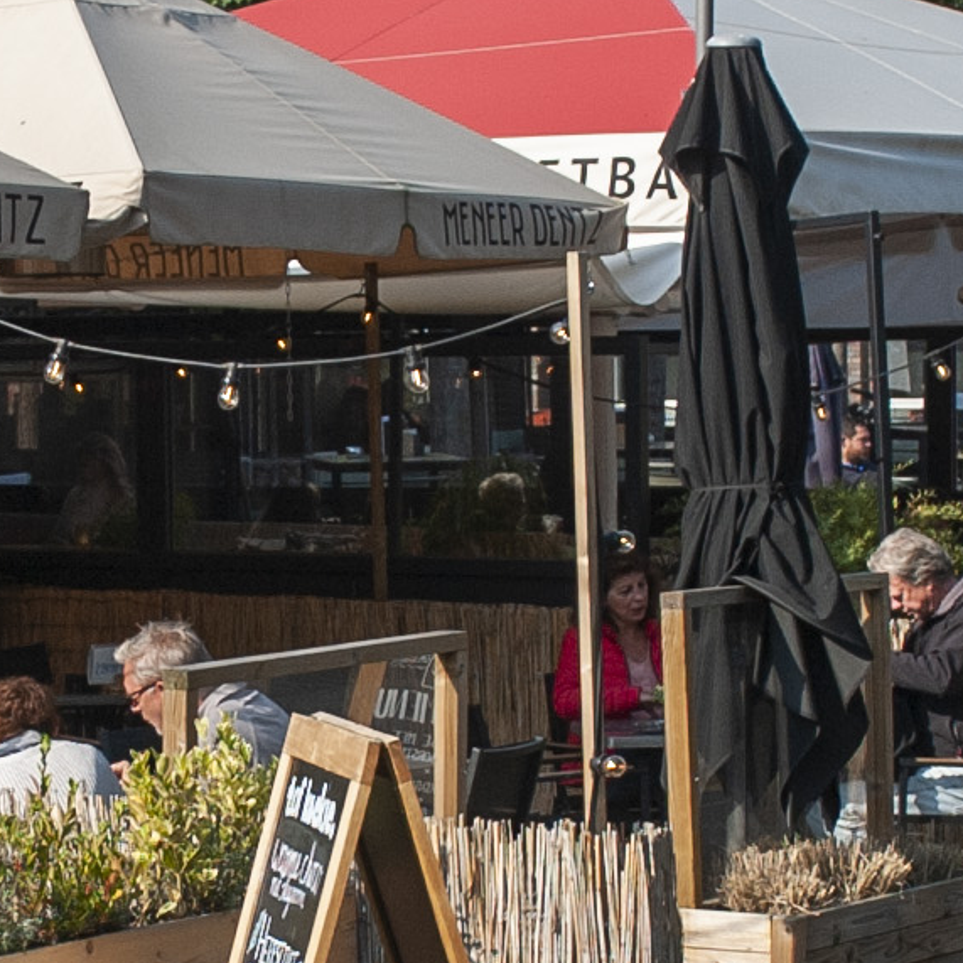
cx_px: 138
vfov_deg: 11.5
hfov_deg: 11.4
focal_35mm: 152
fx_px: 4784
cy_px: 638
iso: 200
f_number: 4
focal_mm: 24
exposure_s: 1/2000
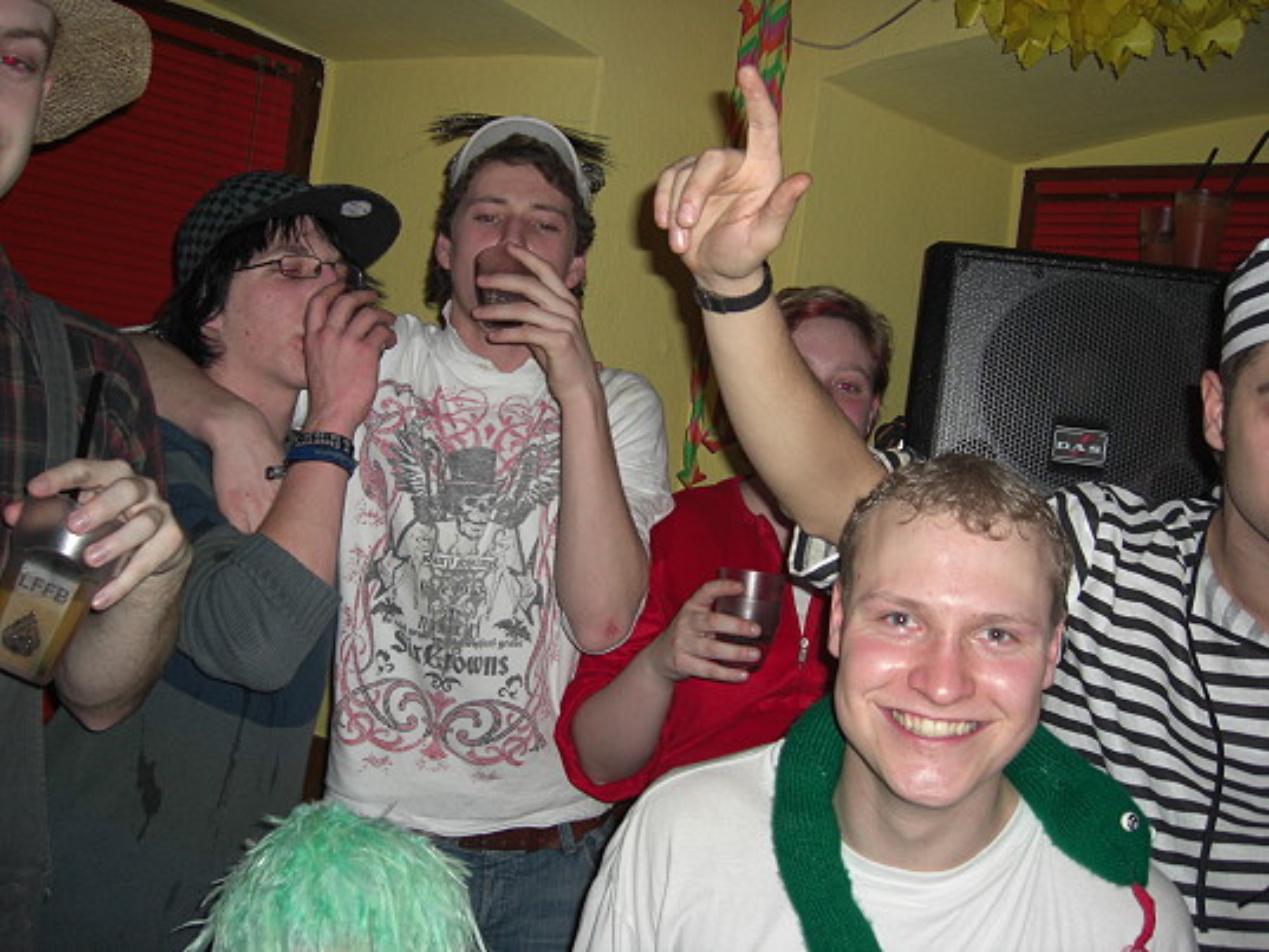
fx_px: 1393
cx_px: 634
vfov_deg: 37.7
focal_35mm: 38
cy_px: 476
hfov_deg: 49.0
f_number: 2.8
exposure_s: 1/60
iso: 200
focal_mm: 7.9
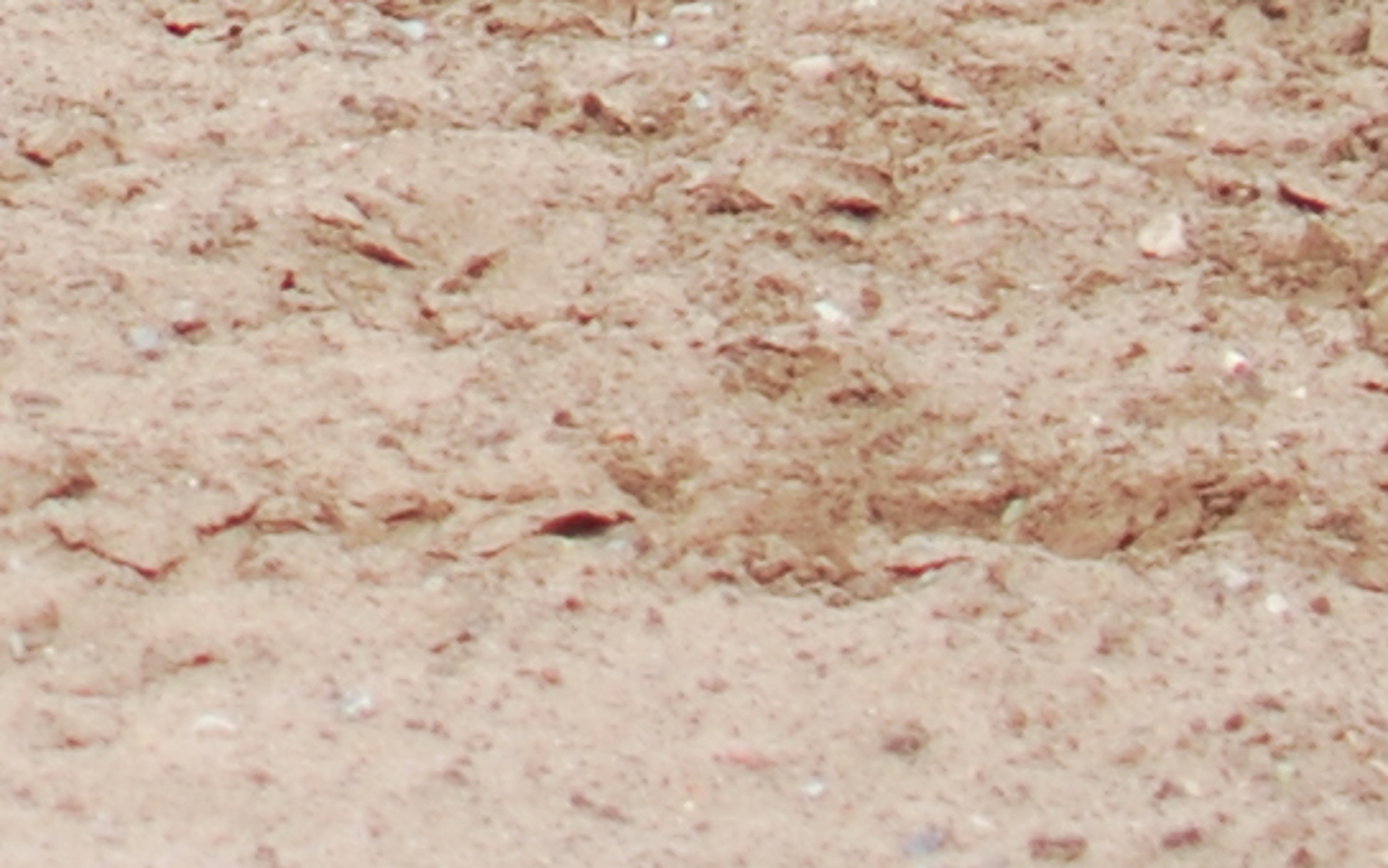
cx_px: -1727
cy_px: -2428
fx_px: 14436
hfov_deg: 5.4
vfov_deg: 3.3
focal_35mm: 382
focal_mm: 35
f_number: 1.8
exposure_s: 1/4000
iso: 200
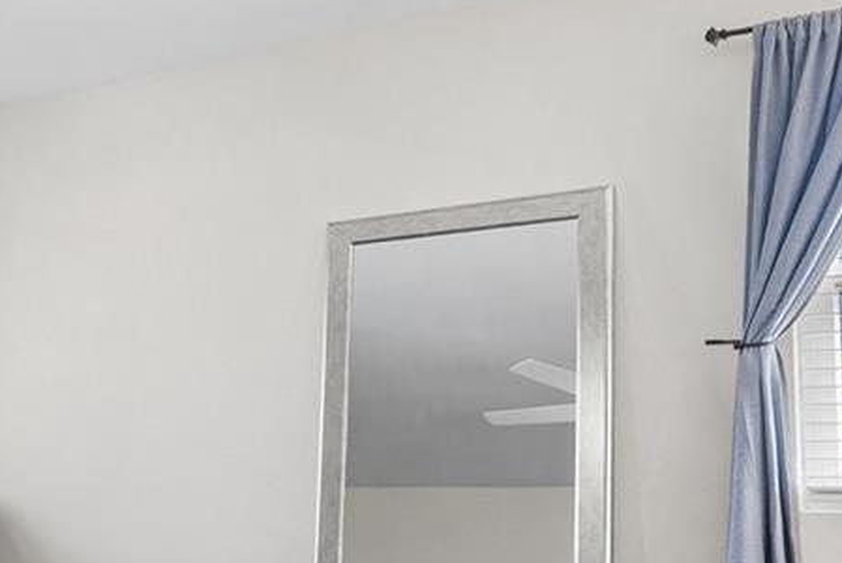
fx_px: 1334
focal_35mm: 57
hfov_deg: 26.9
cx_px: -364
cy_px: 473
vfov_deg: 23.4
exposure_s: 1
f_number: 8
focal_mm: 16
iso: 200
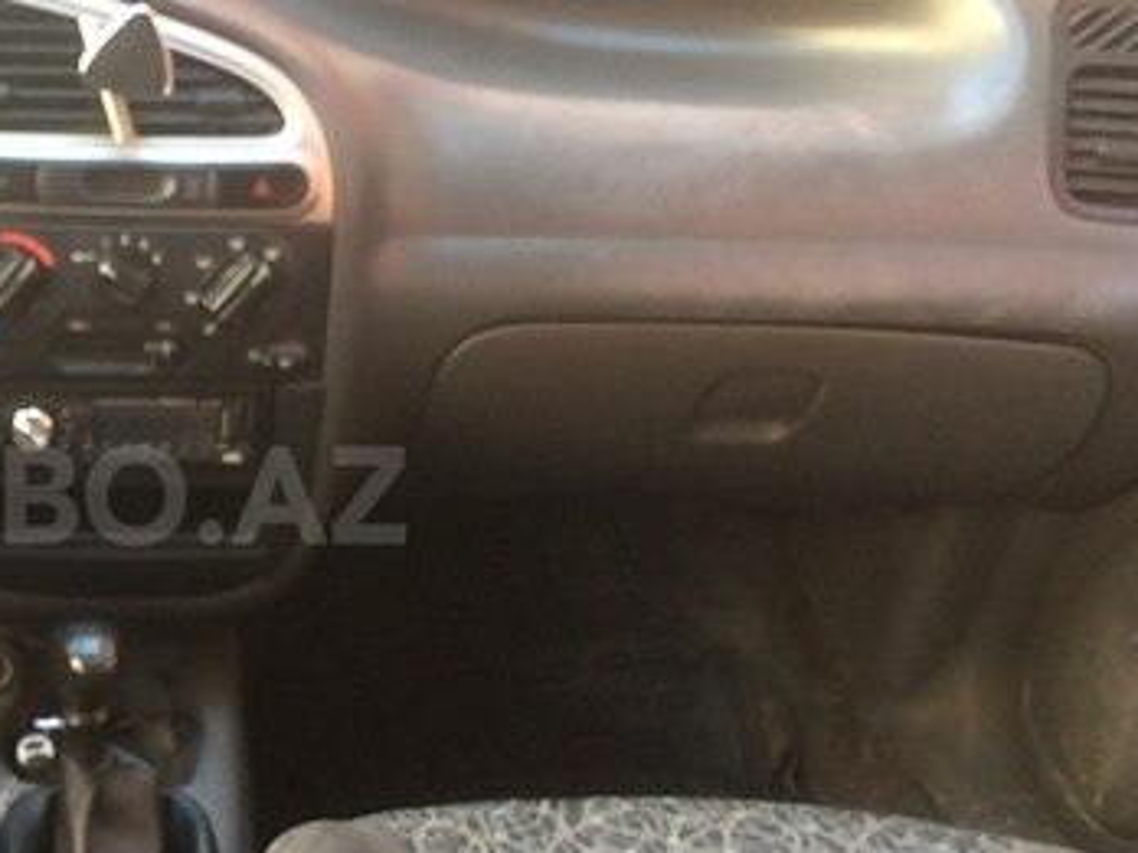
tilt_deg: -29.0
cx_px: 72
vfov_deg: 26.5
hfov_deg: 32.8
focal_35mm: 55
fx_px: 1808
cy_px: 495
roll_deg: -2.7
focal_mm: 4.15
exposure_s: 1/100
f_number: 2.2
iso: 100
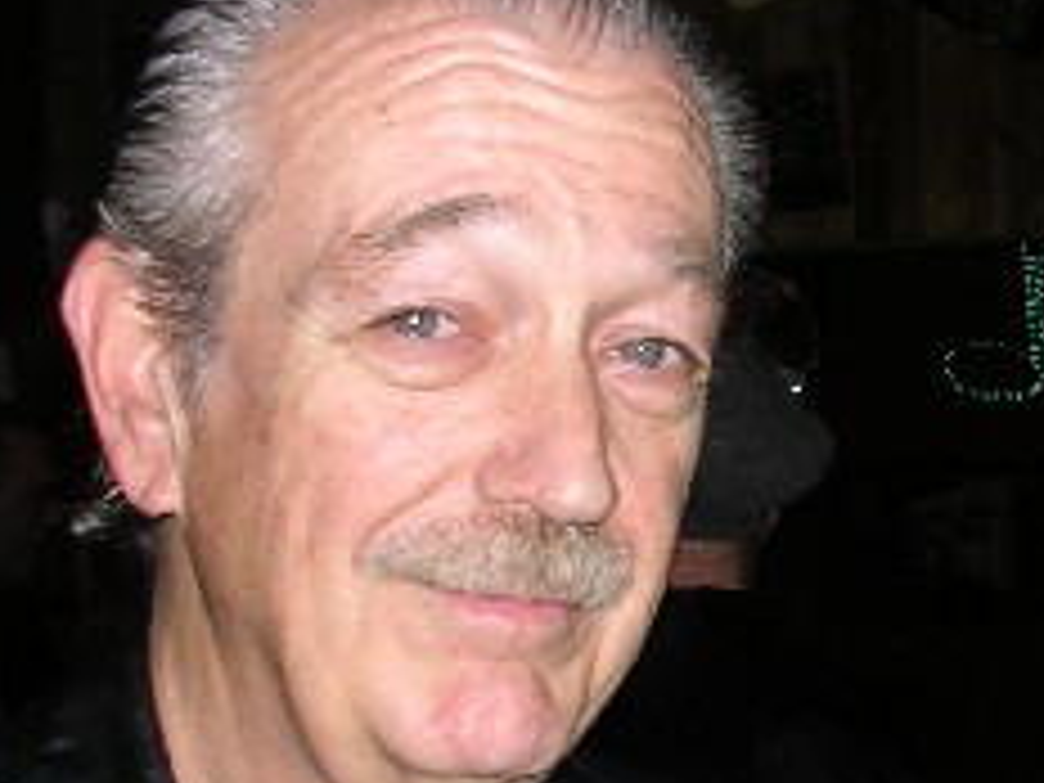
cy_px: 662
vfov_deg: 14.0
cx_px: 1071
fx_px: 3167
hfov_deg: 18.2
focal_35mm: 105
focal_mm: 5.8
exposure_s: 1/60.1
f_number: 2.8
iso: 50
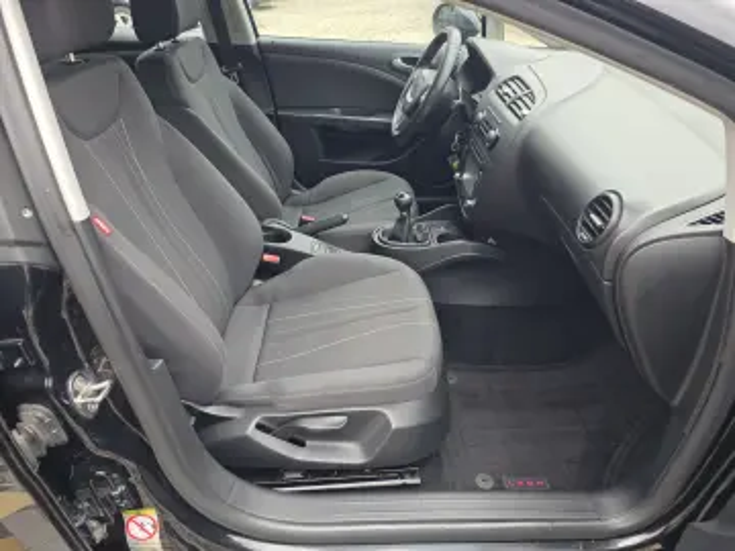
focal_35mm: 23
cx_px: 368
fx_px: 488
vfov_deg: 58.9
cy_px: 276
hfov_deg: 73.9
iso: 40
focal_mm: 6.25
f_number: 1.7
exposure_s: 1/180
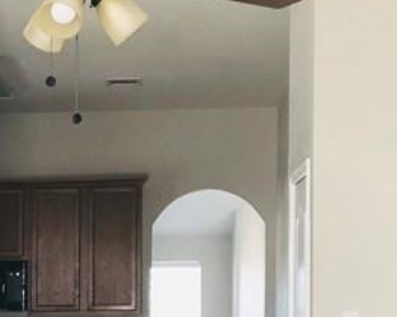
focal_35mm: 107
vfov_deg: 14.1
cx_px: -39
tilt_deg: +0.3
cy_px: 347
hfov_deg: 17.4
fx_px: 1256
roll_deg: +0.6
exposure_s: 1/30
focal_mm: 3.99
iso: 32
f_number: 1.8
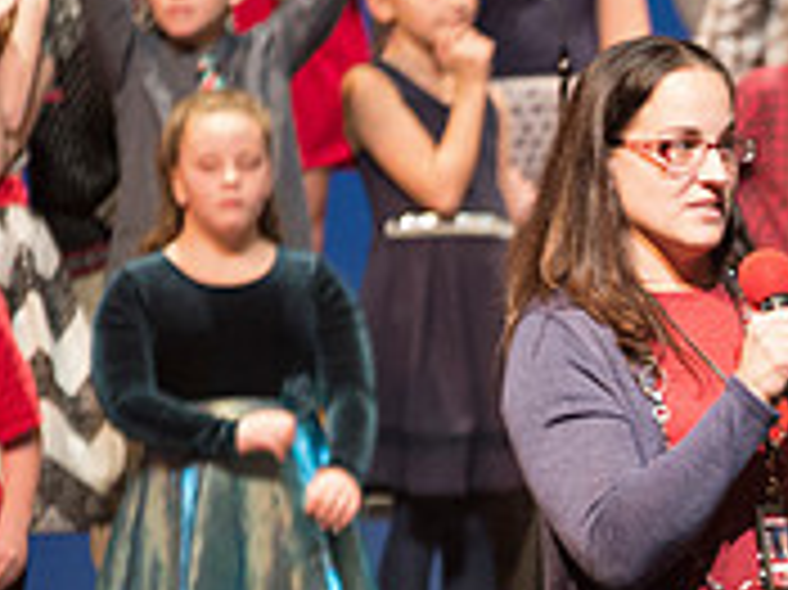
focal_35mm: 637
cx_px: 820
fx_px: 14491
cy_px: 619
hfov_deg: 3.1
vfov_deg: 2.3
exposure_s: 1/80
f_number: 2.8
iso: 2500
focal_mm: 200
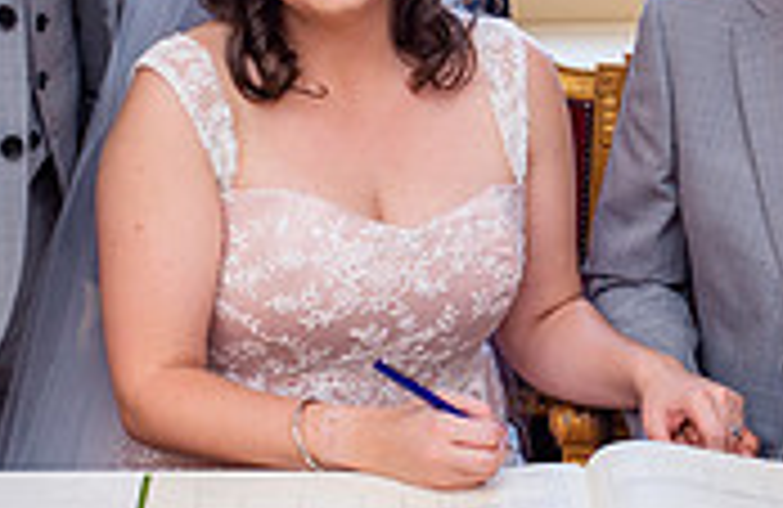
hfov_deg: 17.3
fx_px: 2568
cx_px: 513
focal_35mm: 119
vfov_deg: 11.2
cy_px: 44
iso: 250
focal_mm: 35
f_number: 4
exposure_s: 1/100
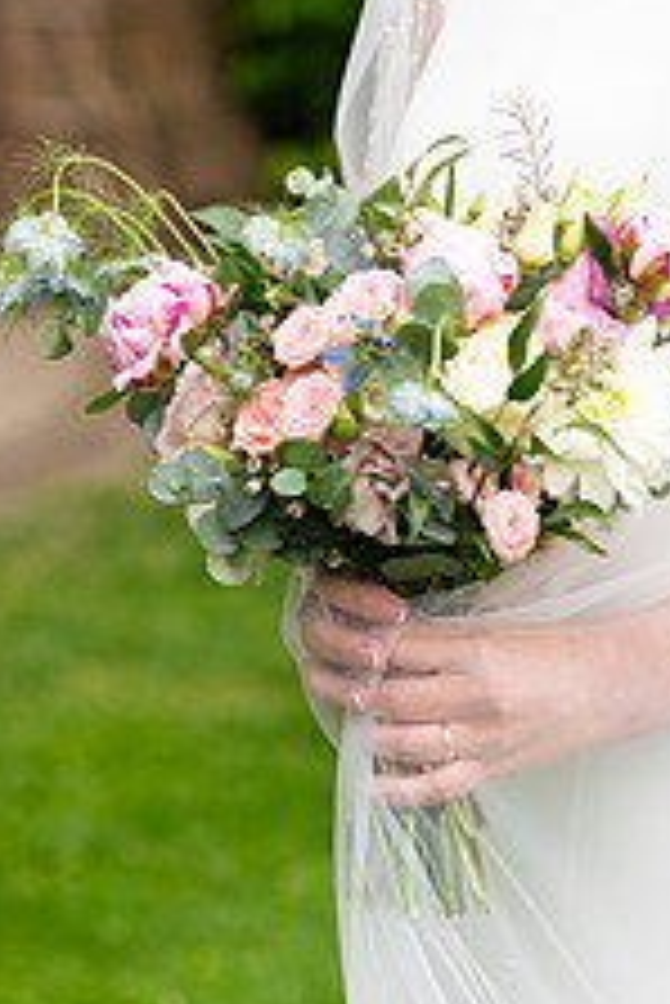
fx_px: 5630
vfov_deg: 10.1
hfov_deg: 6.8
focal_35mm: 202
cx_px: 585
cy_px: 162
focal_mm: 100
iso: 250
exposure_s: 1/200
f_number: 3.5
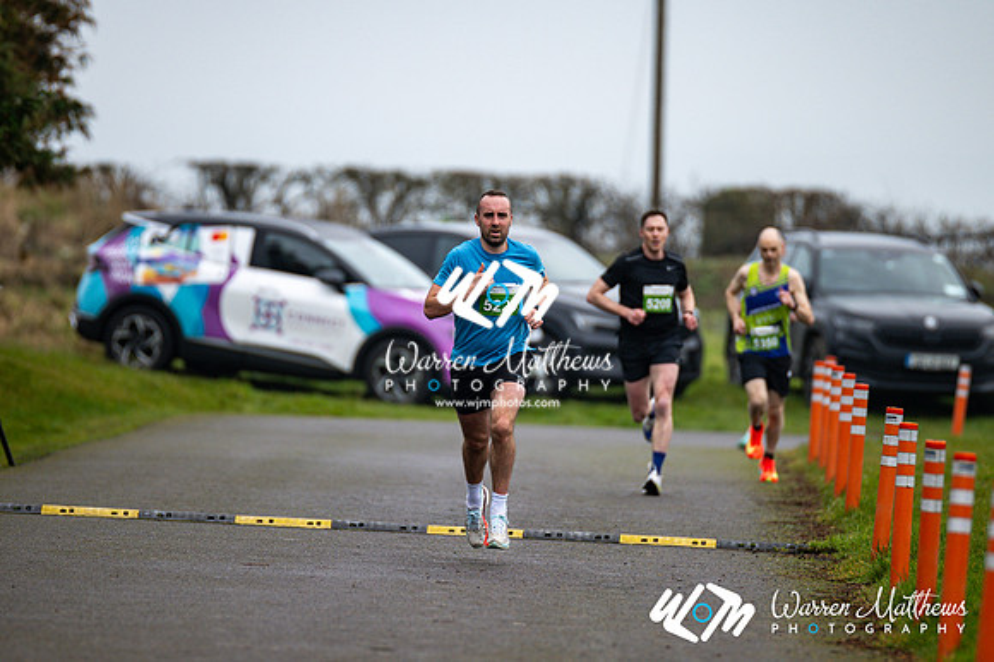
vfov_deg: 3.1
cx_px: 497
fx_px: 12417
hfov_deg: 4.6
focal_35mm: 450
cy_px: 331
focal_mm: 300
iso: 280
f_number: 2.8
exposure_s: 1/1600
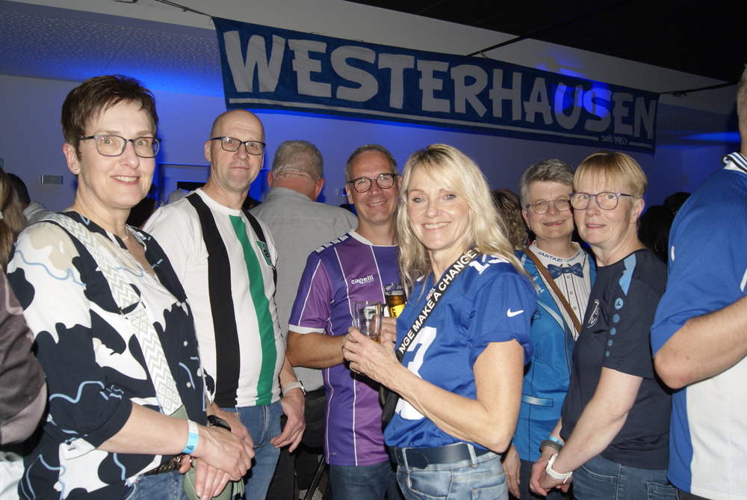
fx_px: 685
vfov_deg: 40.1
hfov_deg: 57.2
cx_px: 374
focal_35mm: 33
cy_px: 250
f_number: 5.6
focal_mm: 22
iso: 400
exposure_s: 1/60
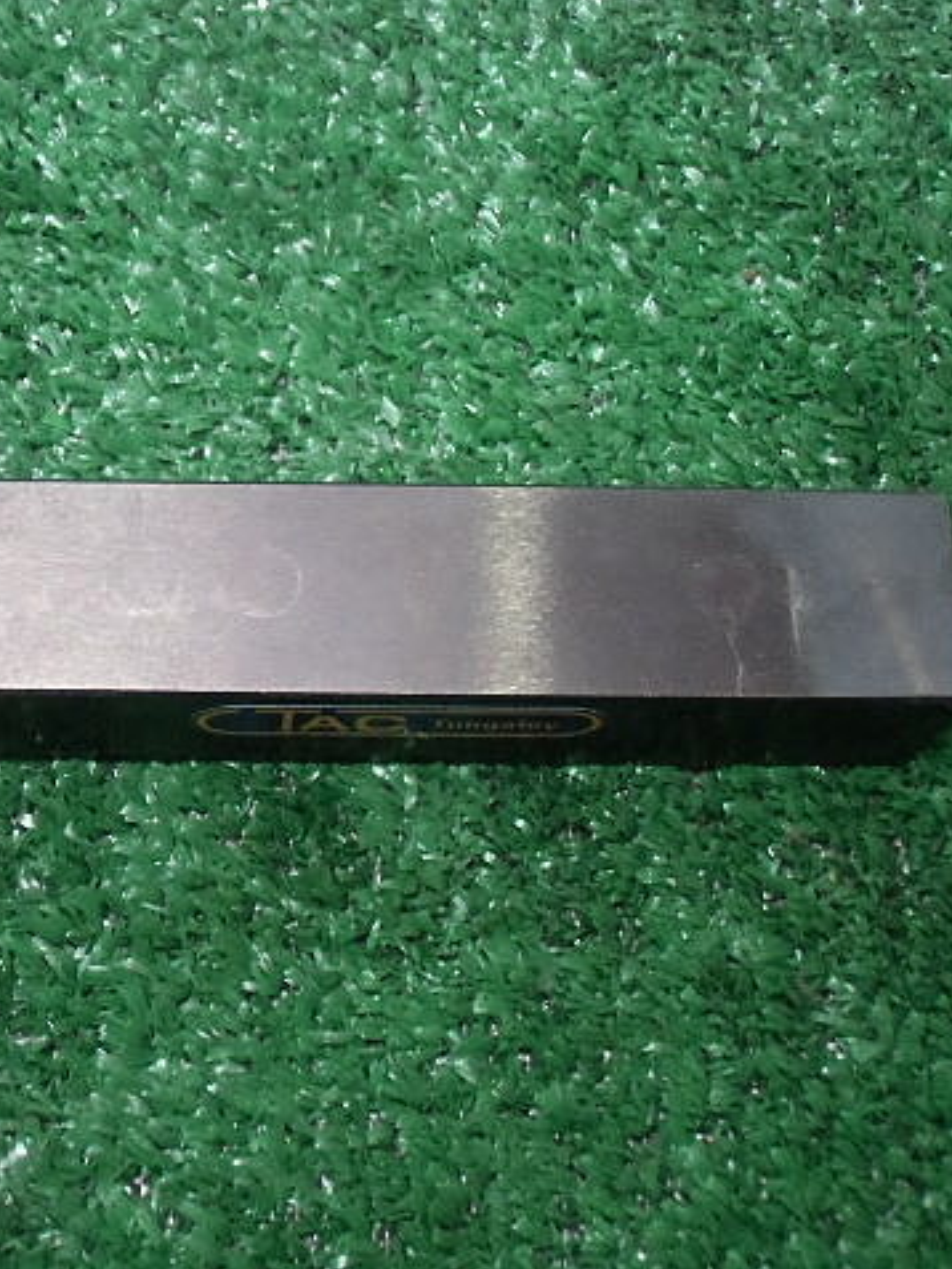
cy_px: 633
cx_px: 213
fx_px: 2309
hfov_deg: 23.0
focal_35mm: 63
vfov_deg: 30.7
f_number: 4.2
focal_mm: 8.29
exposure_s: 1/40
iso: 800
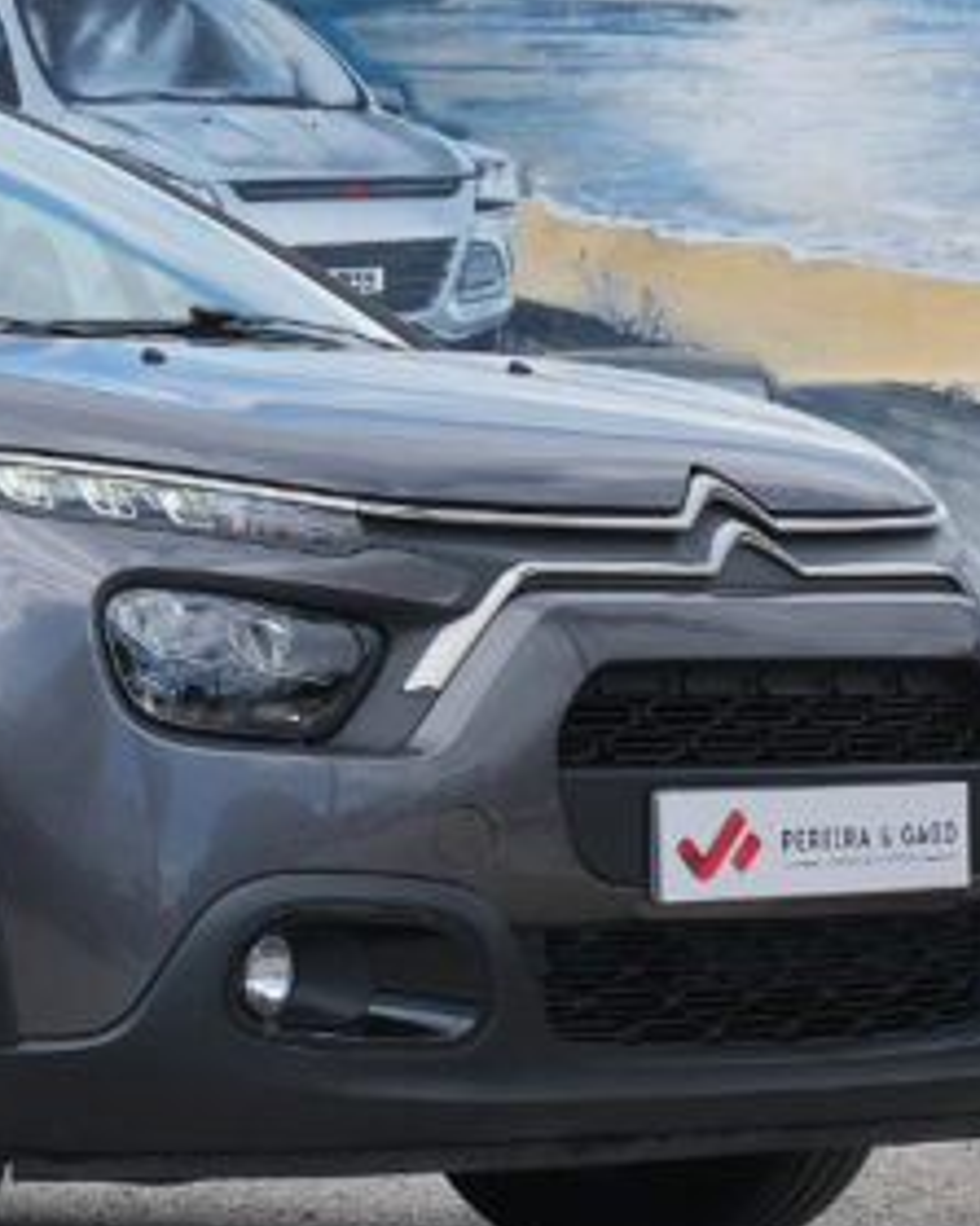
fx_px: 8488
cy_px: 578
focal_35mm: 234
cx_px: -475
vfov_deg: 8.3
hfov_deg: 6.5
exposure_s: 1/160
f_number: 9
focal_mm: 45
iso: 160
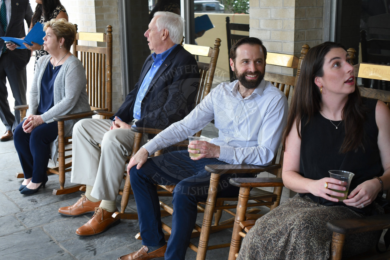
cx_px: 195
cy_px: 130
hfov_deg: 42.7
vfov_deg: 29.2
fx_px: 498
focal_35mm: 46
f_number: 4.2
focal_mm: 31
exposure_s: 1/50
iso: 320
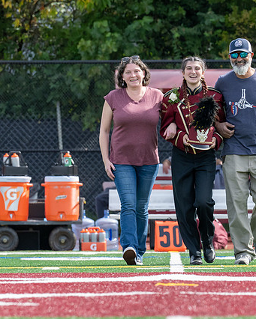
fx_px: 4611
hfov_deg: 3.2
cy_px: 171
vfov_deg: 4.0
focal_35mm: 487
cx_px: 189
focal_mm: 200
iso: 500
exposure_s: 1/1000
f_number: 5.6
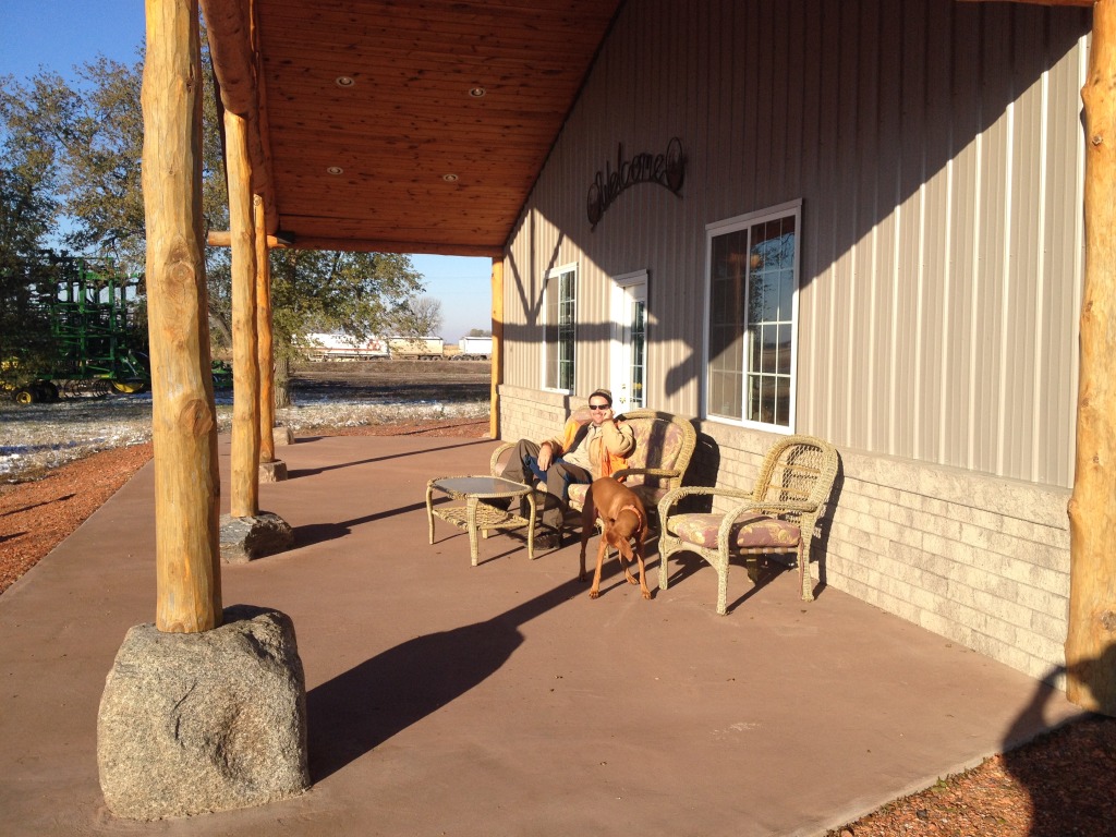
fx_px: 1128
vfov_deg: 40.7
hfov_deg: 52.6
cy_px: 418
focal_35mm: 35
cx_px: 558
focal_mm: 4.28
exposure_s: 1/1381
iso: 50
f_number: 2.4
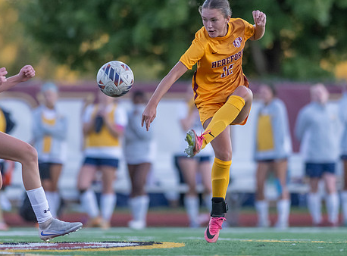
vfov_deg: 2.4
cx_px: 205
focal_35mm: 620
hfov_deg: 3.2
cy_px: 121
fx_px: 6179
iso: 1800
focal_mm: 300
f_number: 2.8
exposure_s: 1/1600
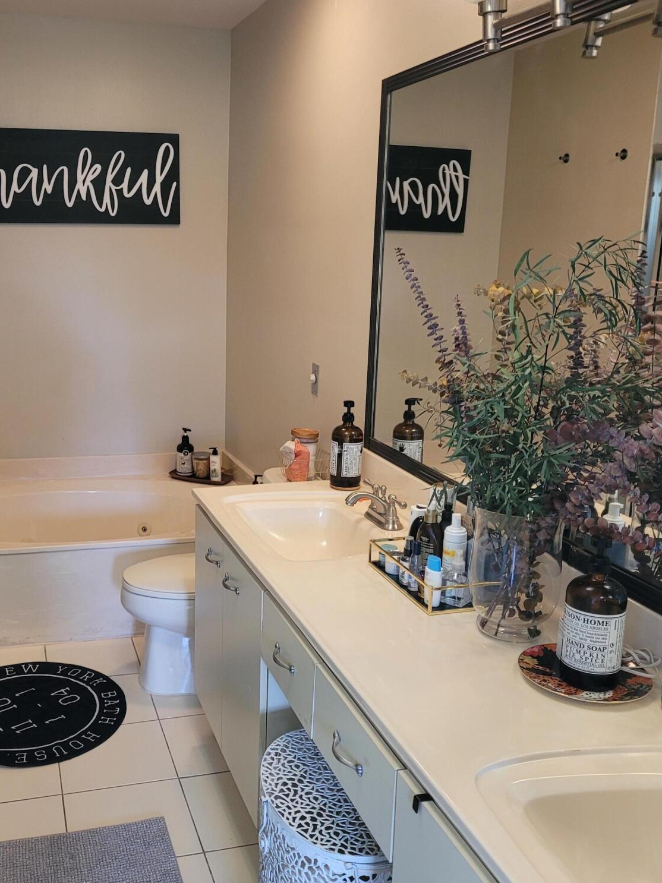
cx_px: 231
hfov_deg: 40.3
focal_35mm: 35
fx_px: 893
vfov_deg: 52.6
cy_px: 454
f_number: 1.8
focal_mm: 5.4
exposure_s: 1/39
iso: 200
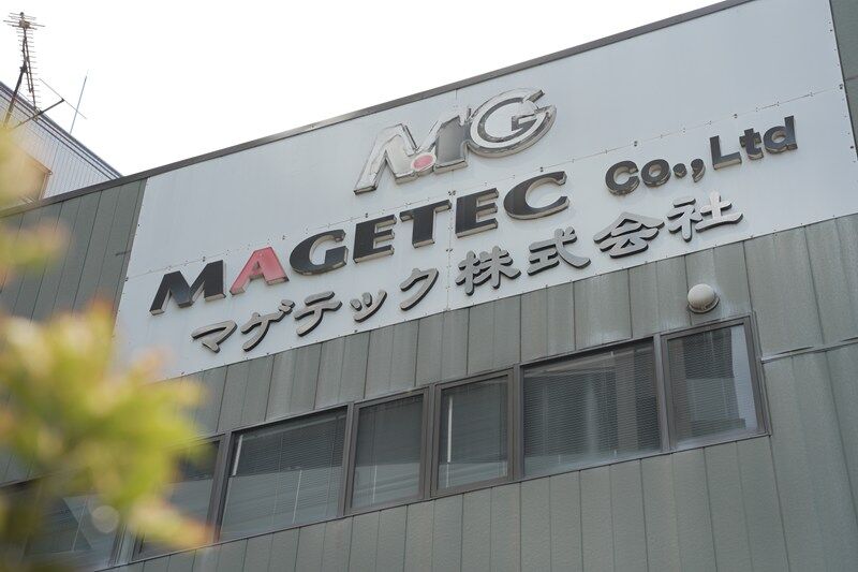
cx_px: 429
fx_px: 1501
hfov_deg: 31.9
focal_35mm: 63
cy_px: 286
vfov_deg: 21.6
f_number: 5.6
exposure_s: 1/250
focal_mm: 63
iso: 125
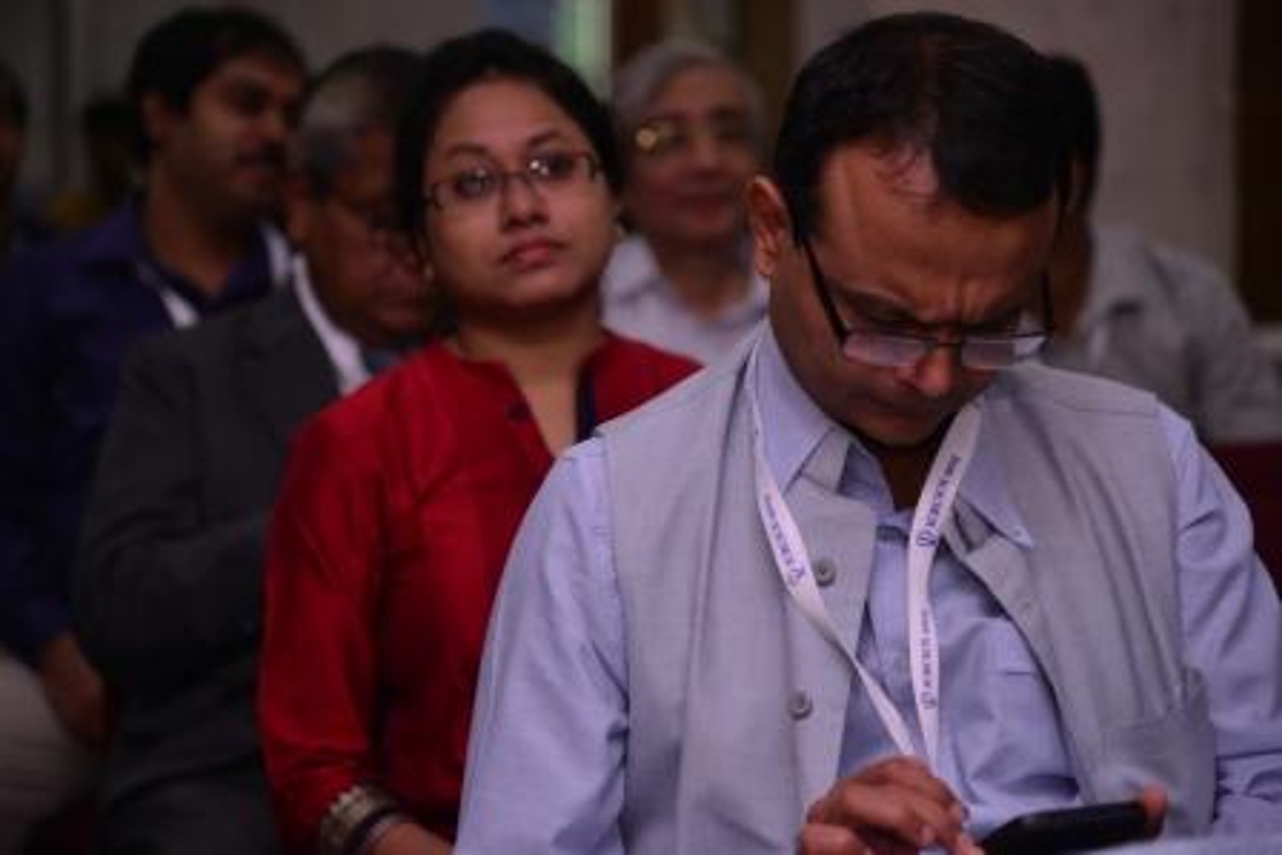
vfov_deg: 11.4
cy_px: 428
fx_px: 4274
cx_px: 641
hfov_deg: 17.1
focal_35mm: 120
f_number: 4
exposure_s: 1/80
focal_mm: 120
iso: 1000
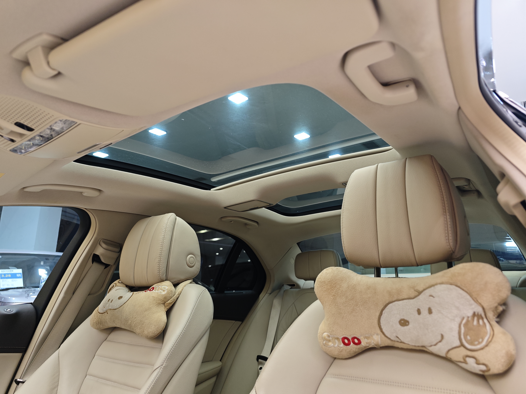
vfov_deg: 58.9
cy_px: 197
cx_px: 263
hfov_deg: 73.9
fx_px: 349
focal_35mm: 23
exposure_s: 1/81
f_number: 1.9
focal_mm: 8.7
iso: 1000
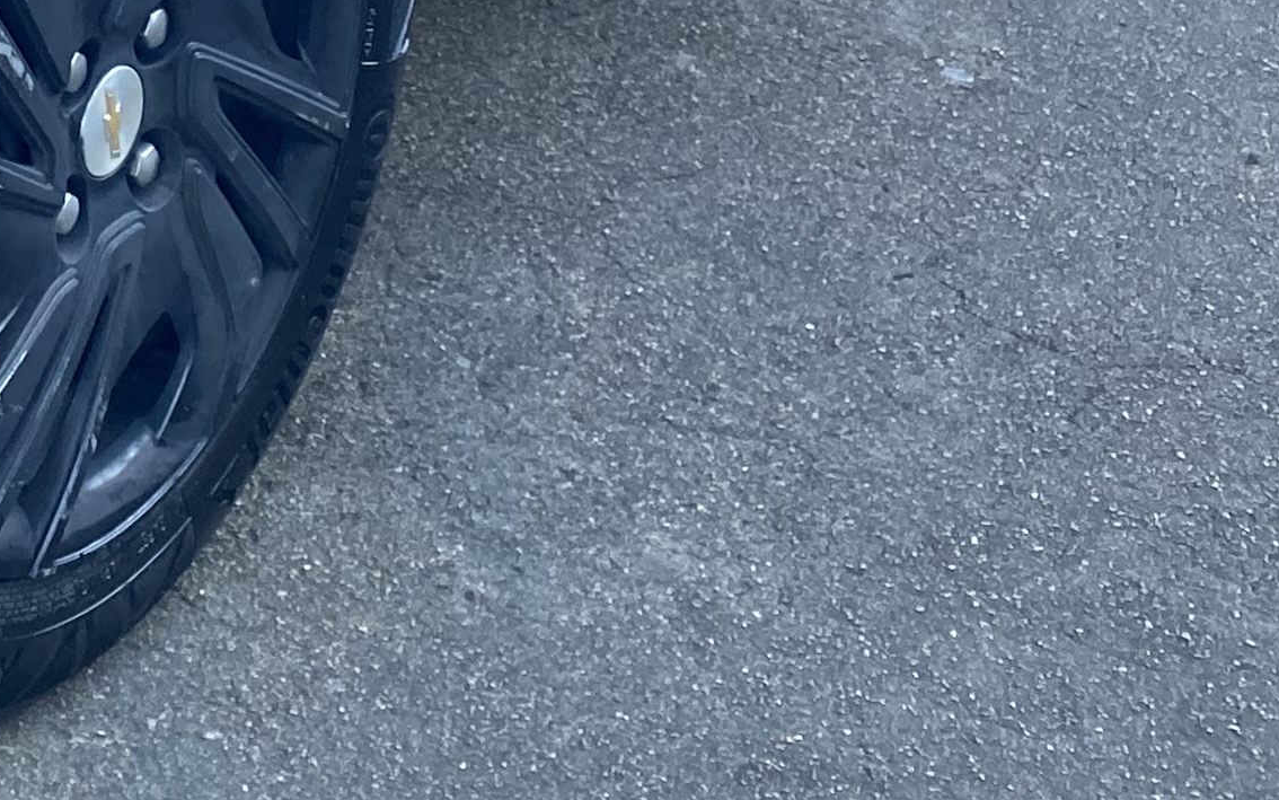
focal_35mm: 98
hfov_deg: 19.4
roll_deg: +0.0
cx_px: -432
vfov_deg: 11.8
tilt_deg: -13.8
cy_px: -869
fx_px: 3416
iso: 32
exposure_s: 1/122
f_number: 1.8
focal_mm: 4.25
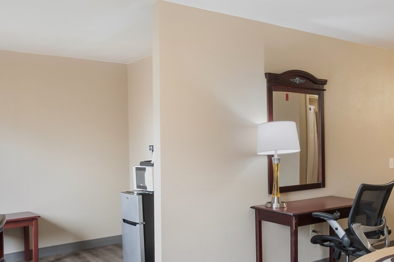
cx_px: 288
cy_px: 129
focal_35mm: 37
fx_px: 404
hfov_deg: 50.1
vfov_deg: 35.9
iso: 400
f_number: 8
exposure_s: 1/2
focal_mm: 10
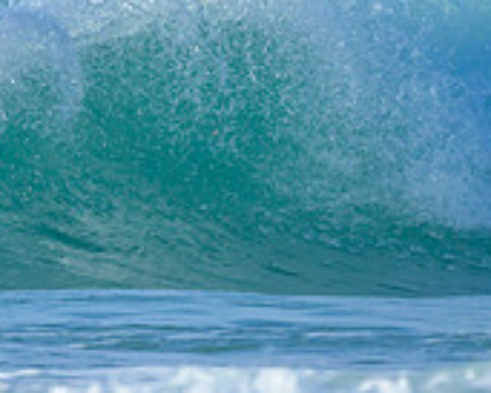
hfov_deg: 0.6
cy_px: -27
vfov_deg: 0.4
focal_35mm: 3503
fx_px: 50934
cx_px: -313
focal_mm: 800
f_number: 6.3
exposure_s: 1/2000
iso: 320
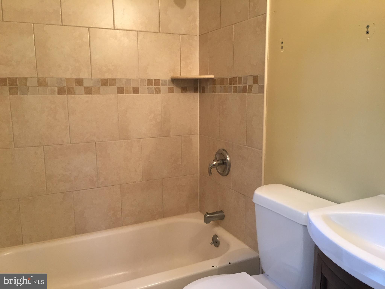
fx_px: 323
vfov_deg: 48.2
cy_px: 144
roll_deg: -0.3
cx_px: 192
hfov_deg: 61.7
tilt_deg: -7.8
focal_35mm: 29
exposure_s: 1/30
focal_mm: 4.15
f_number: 2.2
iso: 100
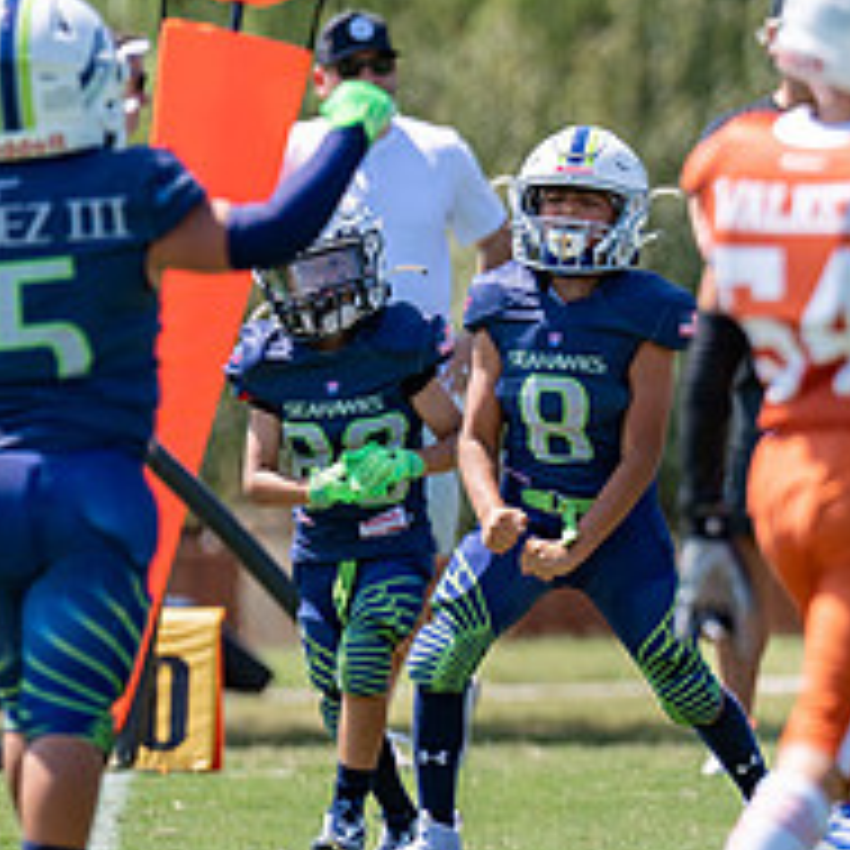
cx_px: 1237
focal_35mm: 784
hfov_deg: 2.2
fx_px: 21780
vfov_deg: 2.2
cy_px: 497
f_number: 2.8
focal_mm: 200
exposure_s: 1/1250
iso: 100
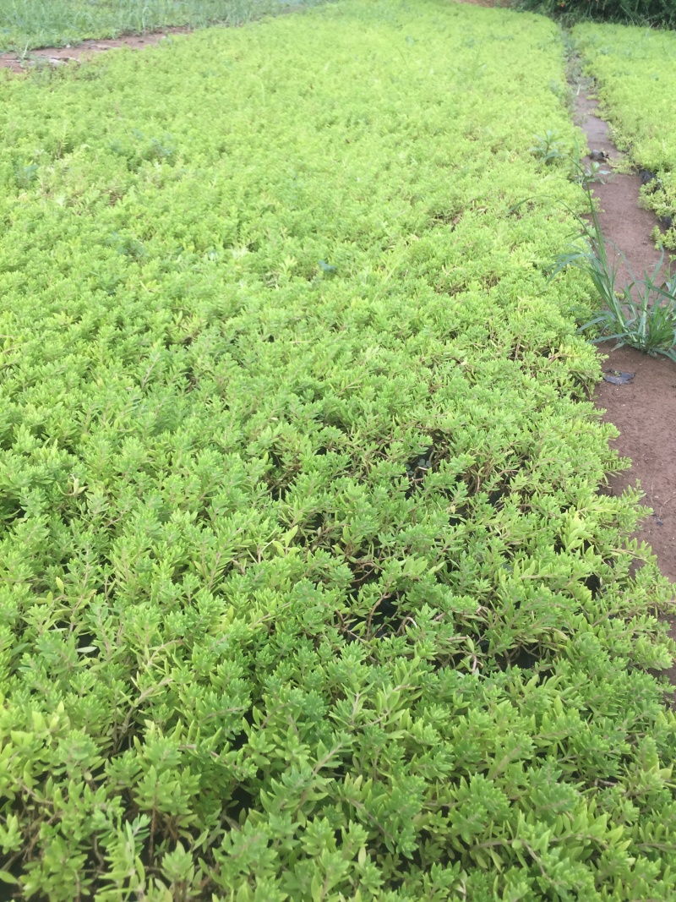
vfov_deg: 61.7
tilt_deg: -34.1
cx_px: 338
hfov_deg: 48.2
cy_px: 451
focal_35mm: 29
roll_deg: -4.5
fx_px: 755
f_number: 2.2
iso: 32
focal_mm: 4.15
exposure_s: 1/403
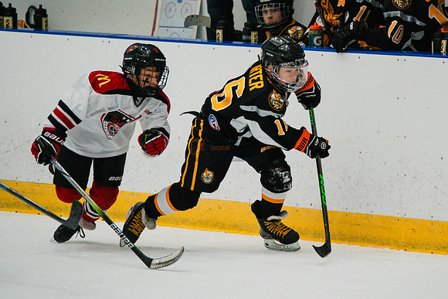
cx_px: 292
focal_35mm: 419
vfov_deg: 3.3
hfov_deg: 4.9
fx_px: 5220
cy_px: 125
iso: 3200
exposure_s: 1/1600
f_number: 3.2
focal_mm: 300
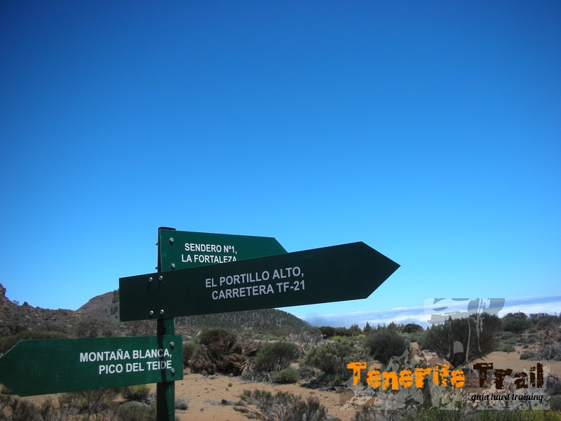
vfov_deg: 40.7
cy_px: 210
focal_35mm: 35
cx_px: 280
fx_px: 567
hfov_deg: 52.6
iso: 50
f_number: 8.5
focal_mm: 5.8
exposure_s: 1/130
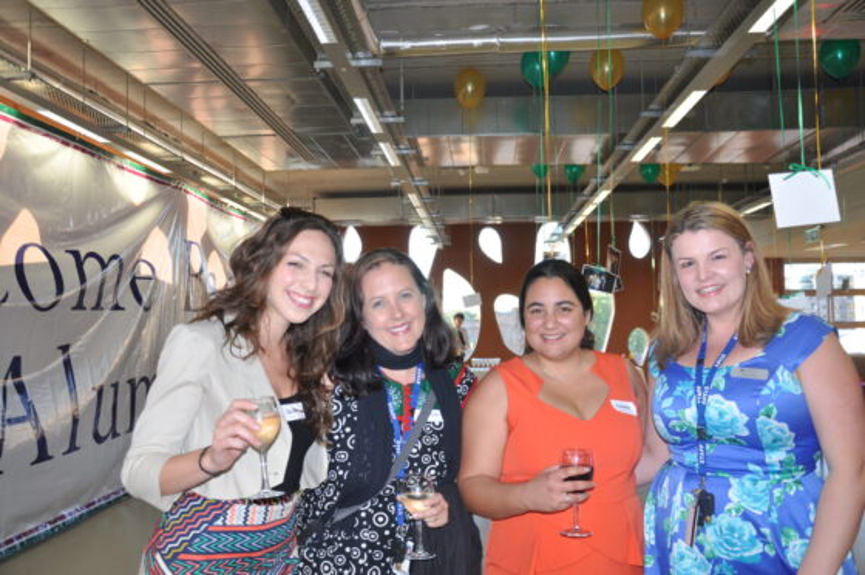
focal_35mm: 32
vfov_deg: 41.6
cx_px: 432
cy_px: 288
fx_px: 756
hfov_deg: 59.5
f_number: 3.8
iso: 400
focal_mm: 21
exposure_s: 1/125
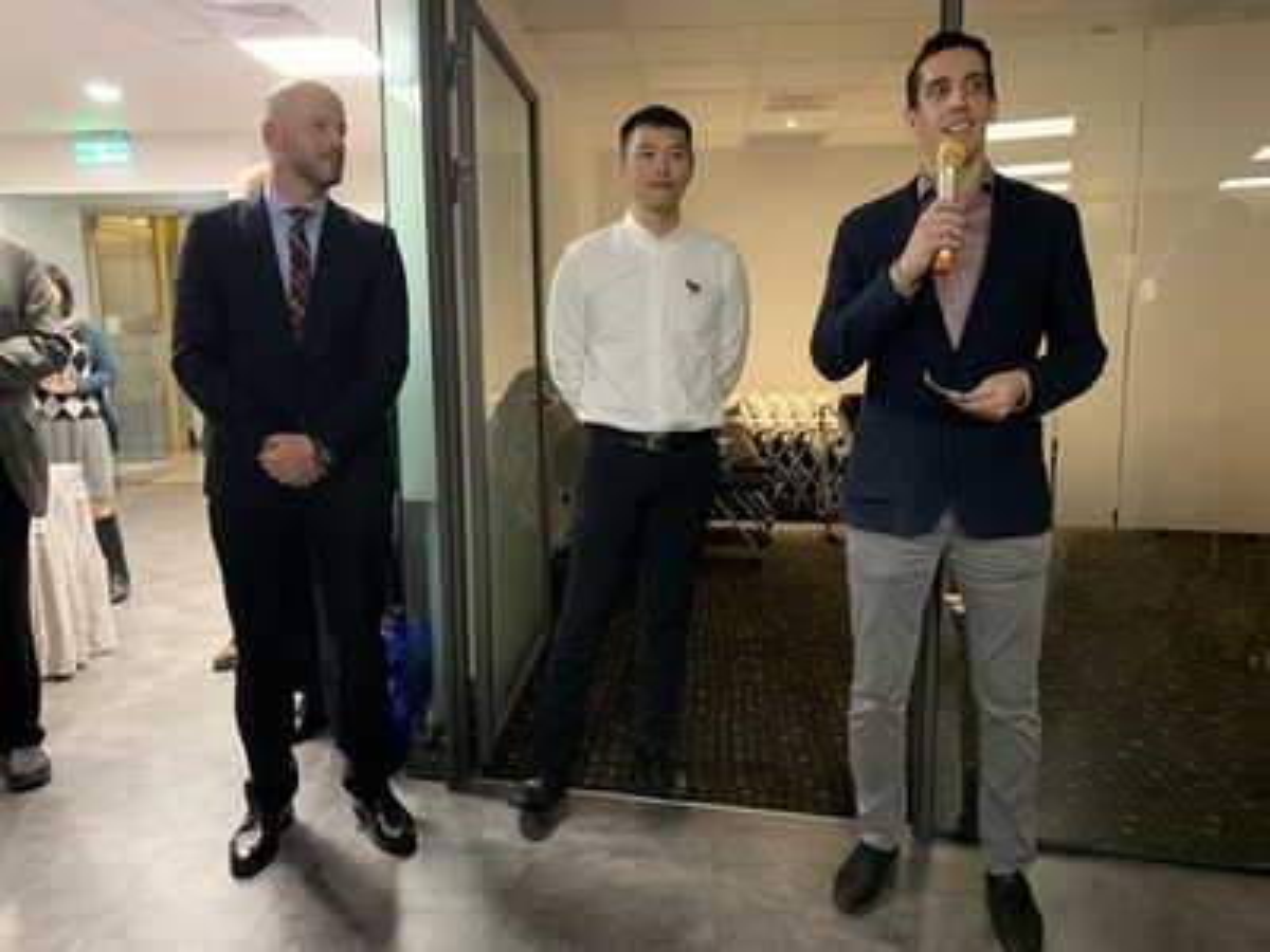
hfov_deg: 67.3
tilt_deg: -7.7
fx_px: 954
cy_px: 476
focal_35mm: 26
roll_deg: +0.9
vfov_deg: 53.1
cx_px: 635
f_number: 1.8
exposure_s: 1/40
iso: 320
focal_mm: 4.25
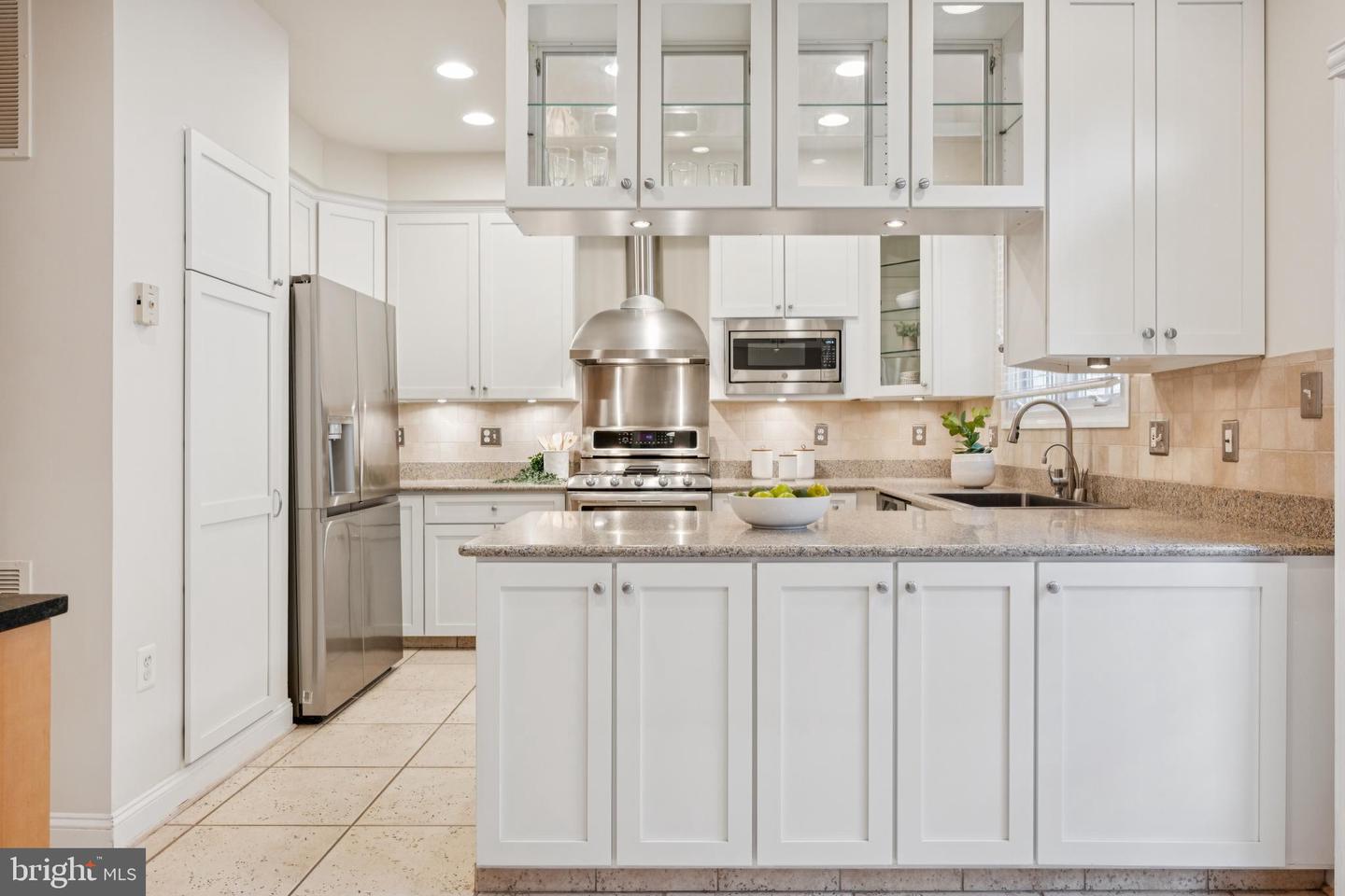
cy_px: 448
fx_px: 859
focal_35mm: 23
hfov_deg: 76.1
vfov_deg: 55.1
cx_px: 672
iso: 400
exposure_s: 1/25
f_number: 7.1
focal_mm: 23
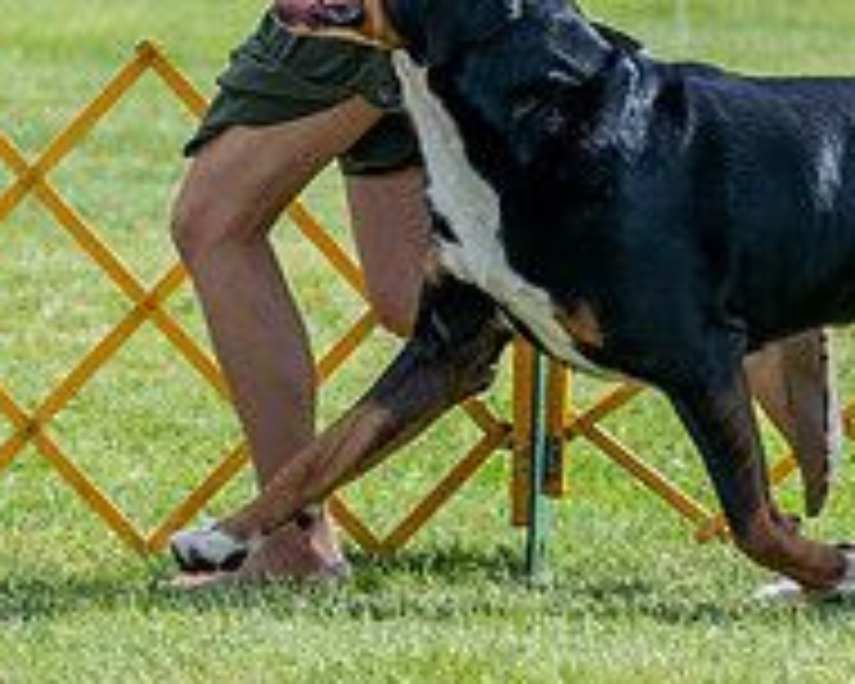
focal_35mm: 539
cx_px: 649
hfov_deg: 3.6
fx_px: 13639
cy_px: -184
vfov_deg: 2.9
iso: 400
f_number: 5
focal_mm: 150
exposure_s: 1/1600
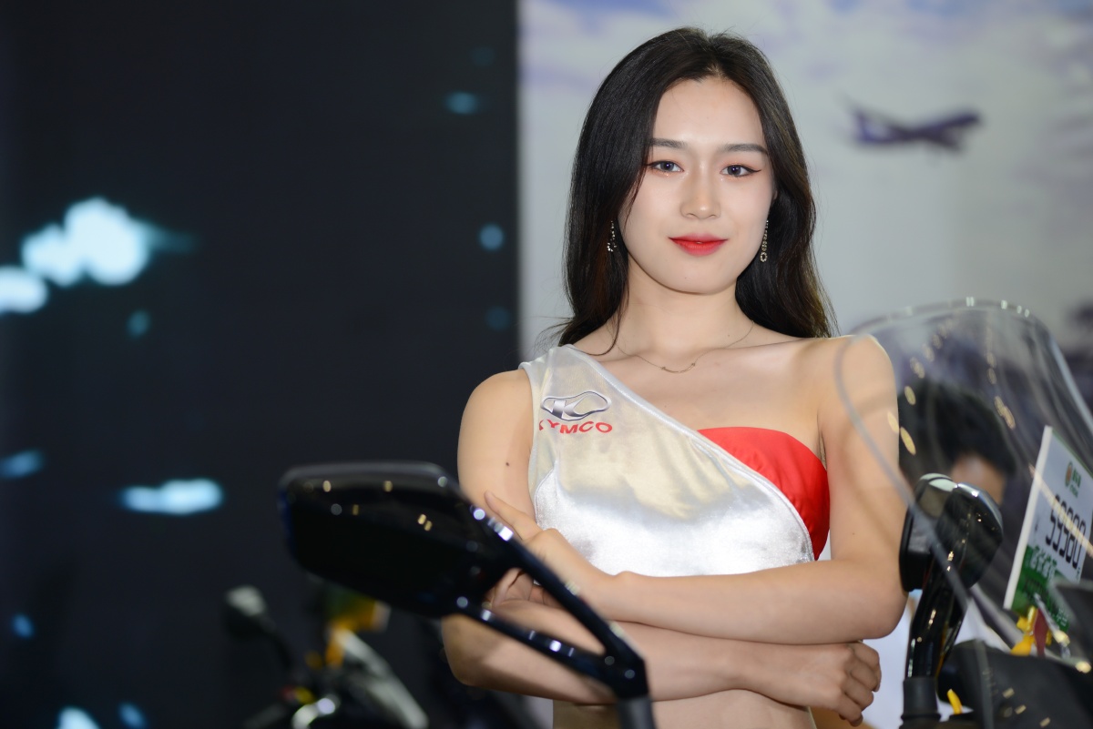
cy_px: 364
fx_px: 3189
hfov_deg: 19.4
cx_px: 546
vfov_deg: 13.1
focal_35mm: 105
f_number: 3.2
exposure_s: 1/60.2
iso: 320
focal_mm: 105
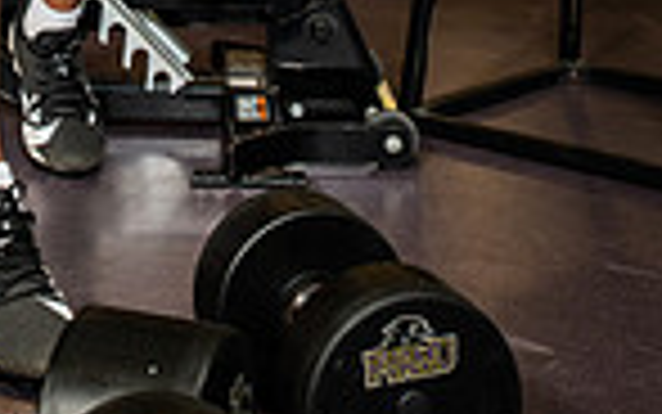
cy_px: -486
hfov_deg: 19.2
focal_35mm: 106
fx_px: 1913
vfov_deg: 10.9
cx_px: 41
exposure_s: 1/250
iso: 500
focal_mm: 34
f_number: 5.6
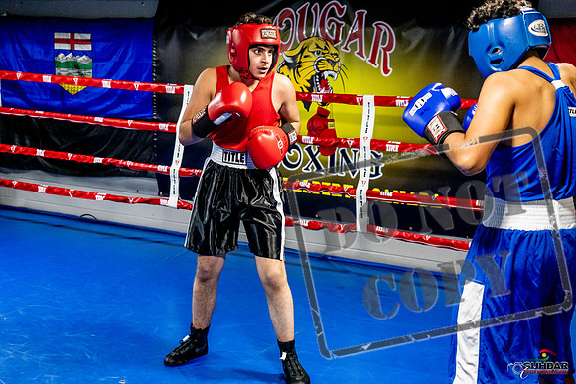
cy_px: 192
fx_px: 832
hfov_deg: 38.2
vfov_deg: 26.0
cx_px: 288
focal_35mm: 52
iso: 5000
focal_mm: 35
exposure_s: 1/800
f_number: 2.8
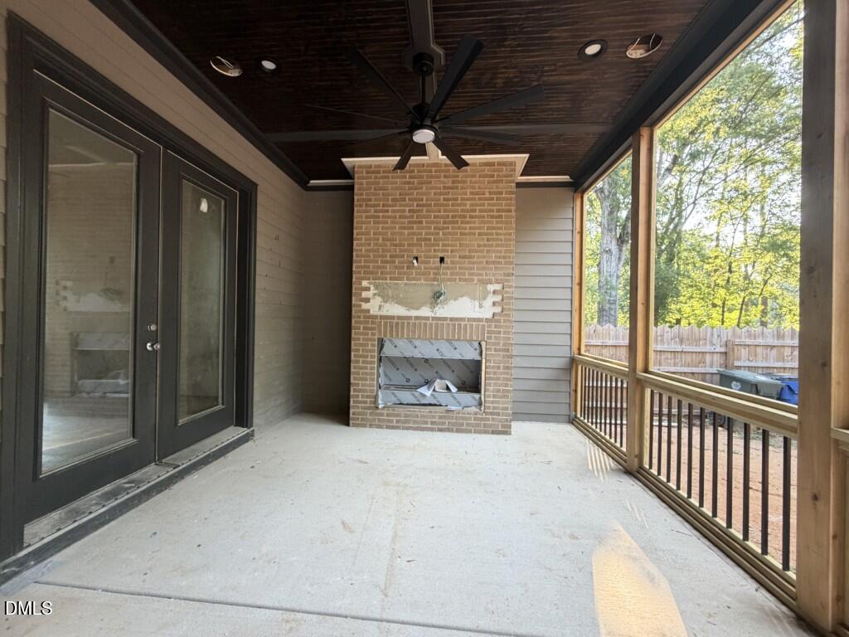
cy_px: 318
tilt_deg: -0.1
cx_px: 424
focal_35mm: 14
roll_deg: -0.7
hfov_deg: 102.1
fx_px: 343
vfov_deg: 85.7
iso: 200
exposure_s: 1/121
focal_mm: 2.22
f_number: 2.2
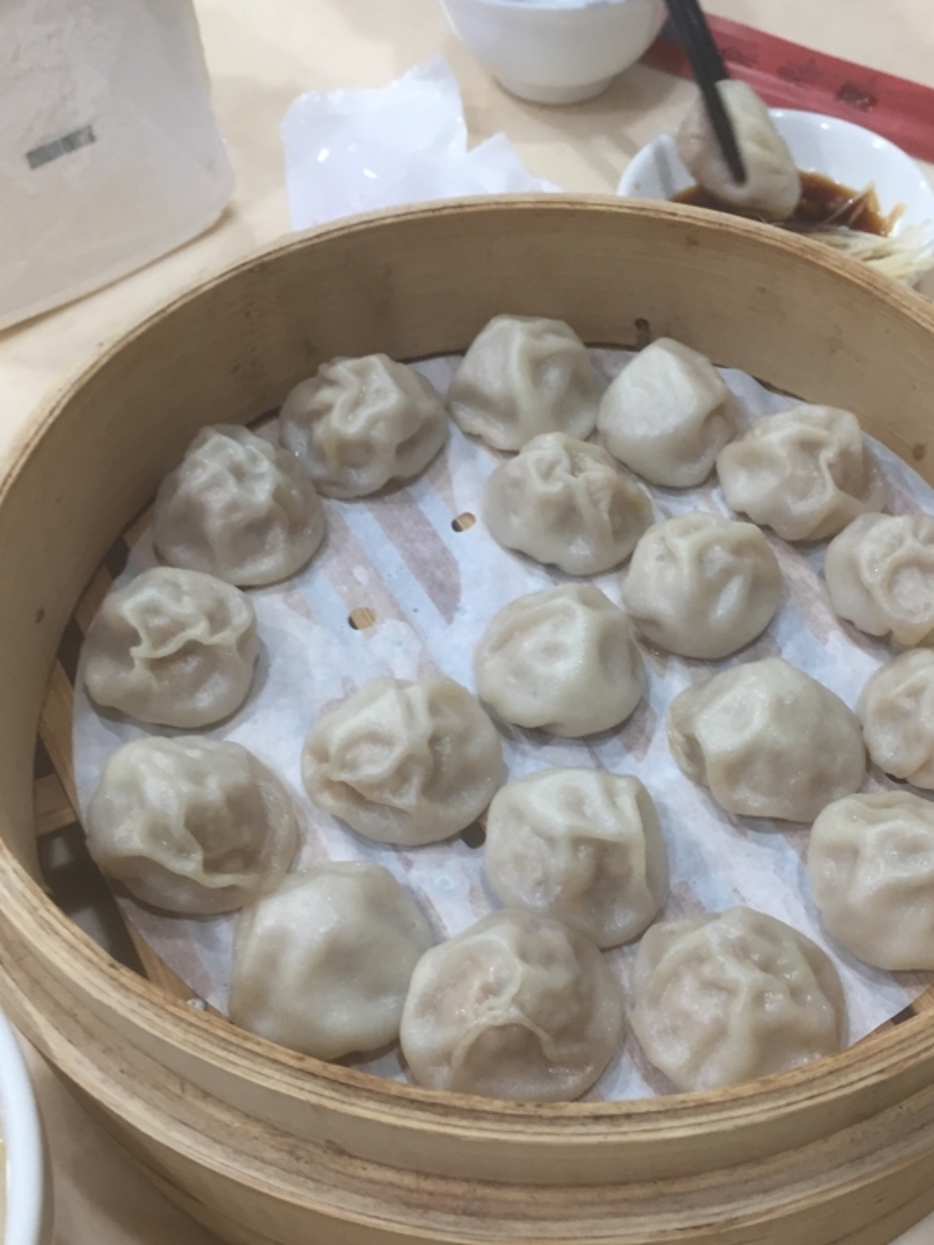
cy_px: 715
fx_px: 1403
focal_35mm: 39
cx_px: 594
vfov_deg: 47.7
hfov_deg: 36.6
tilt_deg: -54.1
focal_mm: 4.15
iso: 64
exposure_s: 1/30
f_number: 2.2
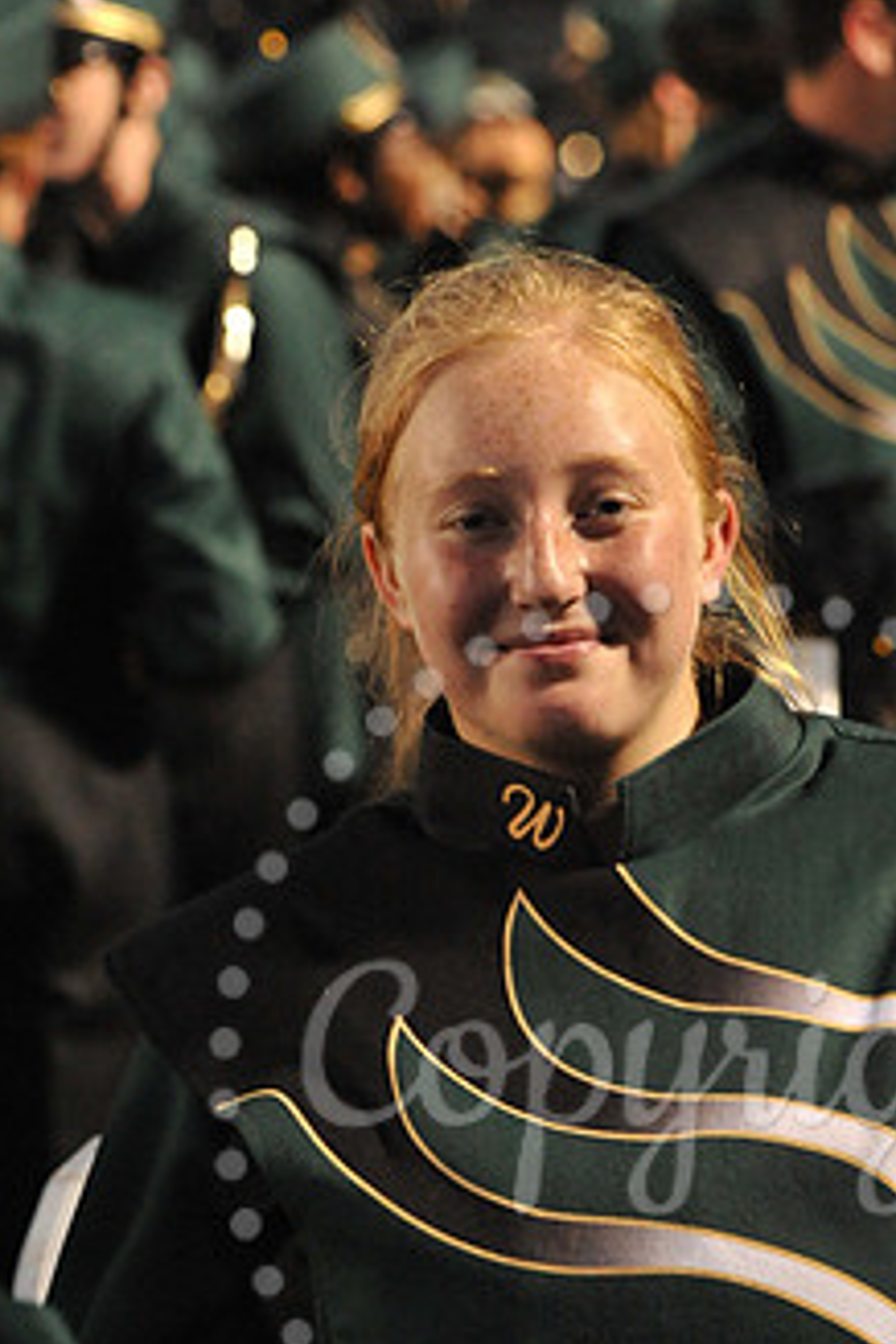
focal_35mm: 186
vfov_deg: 11.0
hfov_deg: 7.4
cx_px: 707
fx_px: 6943
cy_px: 1073
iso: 5000
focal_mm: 105
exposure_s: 1/125
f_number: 5.6
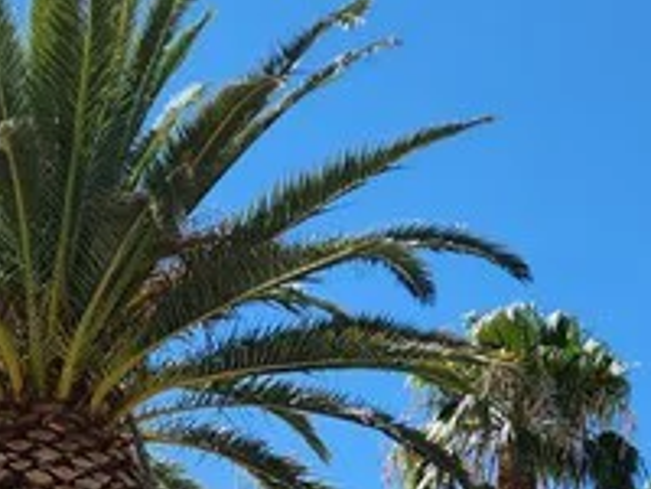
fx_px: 2219
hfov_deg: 16.7
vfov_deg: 11.5
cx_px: 326
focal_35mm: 118
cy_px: 936
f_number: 1.8
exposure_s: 1/1584
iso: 20
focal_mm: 5.4
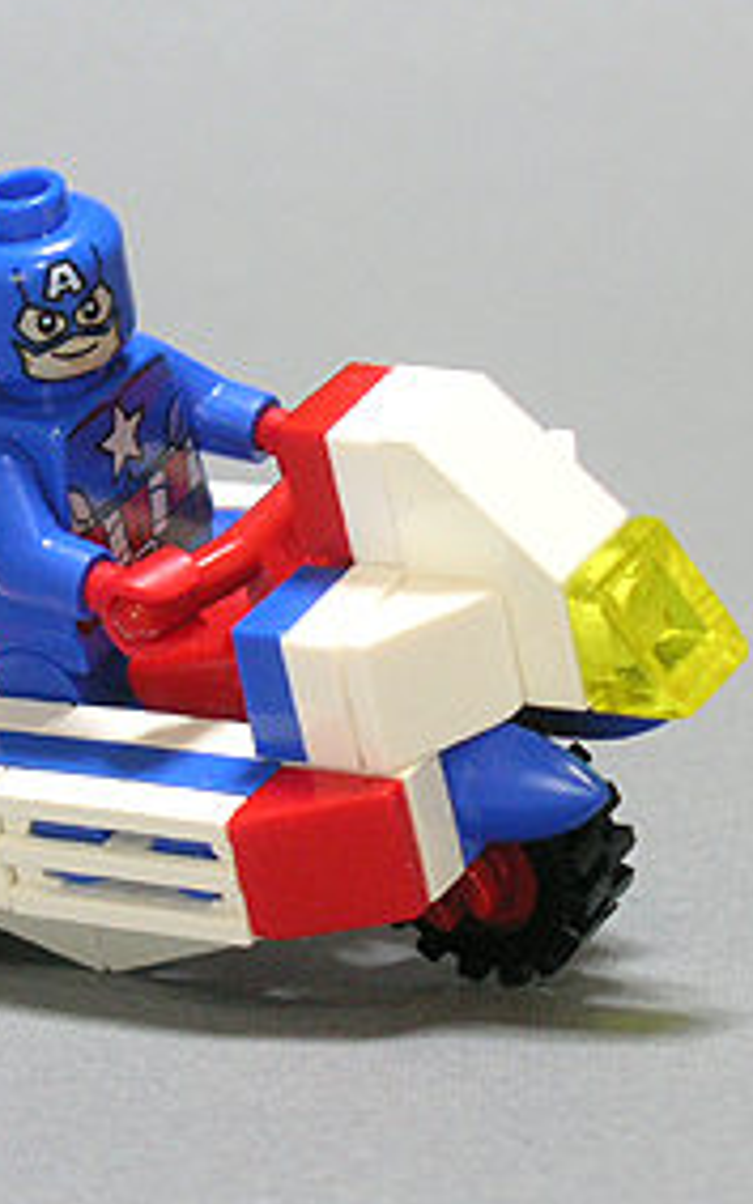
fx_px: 5152
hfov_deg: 8.3
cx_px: 179
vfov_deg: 13.3
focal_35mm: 157
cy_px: 585
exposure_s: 1/2
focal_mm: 17.1
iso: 100
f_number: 5
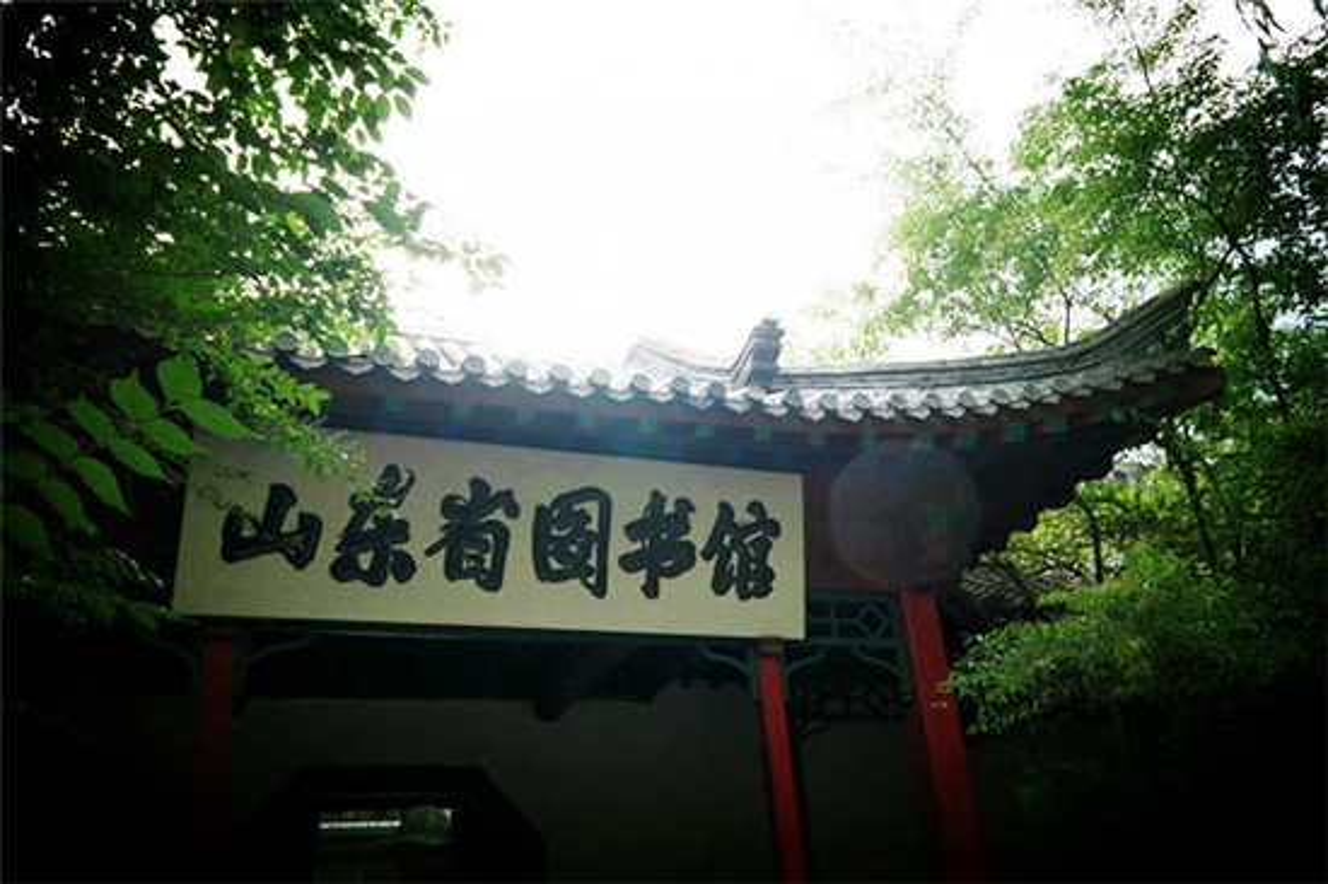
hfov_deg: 67.4
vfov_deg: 47.9
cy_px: 442
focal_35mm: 27
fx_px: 995
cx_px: 664
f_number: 5.6
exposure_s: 1/160
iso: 200
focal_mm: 18
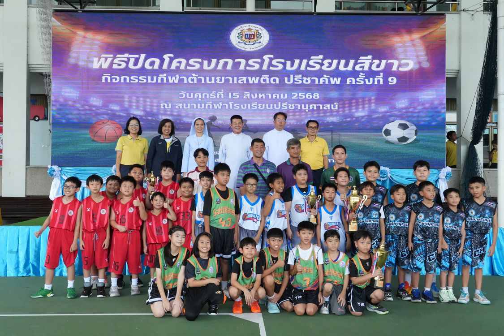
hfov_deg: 51.3
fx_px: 525
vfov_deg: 35.5
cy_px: 168
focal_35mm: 38
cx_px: 252
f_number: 9
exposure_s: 1/320
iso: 4000
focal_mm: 25
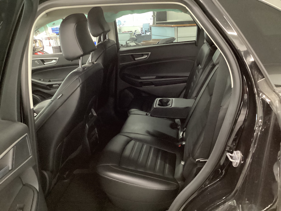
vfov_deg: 45.4
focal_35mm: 31
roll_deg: +2.6
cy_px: 106
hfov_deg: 58.4
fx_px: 252
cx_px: 140
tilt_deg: -20.7
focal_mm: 3.3
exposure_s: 1/17
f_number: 2.4
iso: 640
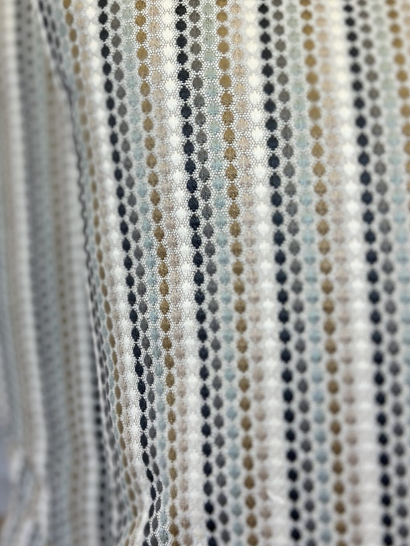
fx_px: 1011
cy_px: 198
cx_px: 146
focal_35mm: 64
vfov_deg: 30.1
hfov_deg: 22.9
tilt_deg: -19.5
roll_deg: +1.1
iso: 80
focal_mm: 6.86
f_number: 1.78
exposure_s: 1/234
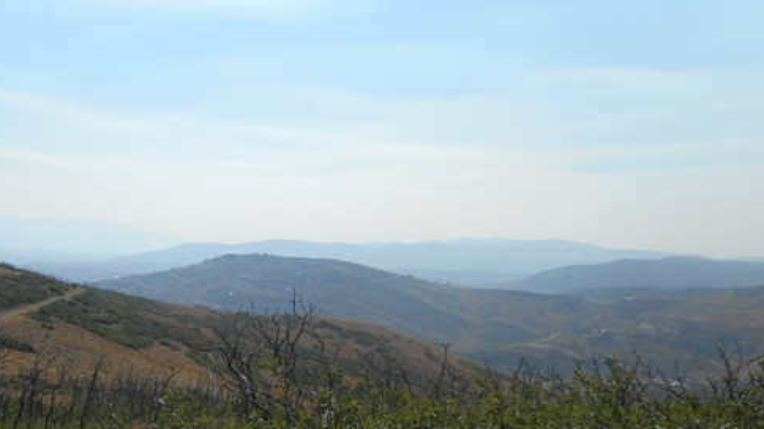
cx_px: 320
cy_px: 315
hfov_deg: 55.0
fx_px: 729
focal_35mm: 36
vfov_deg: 32.3
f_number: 10.5
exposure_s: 1/200
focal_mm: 4.5
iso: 80
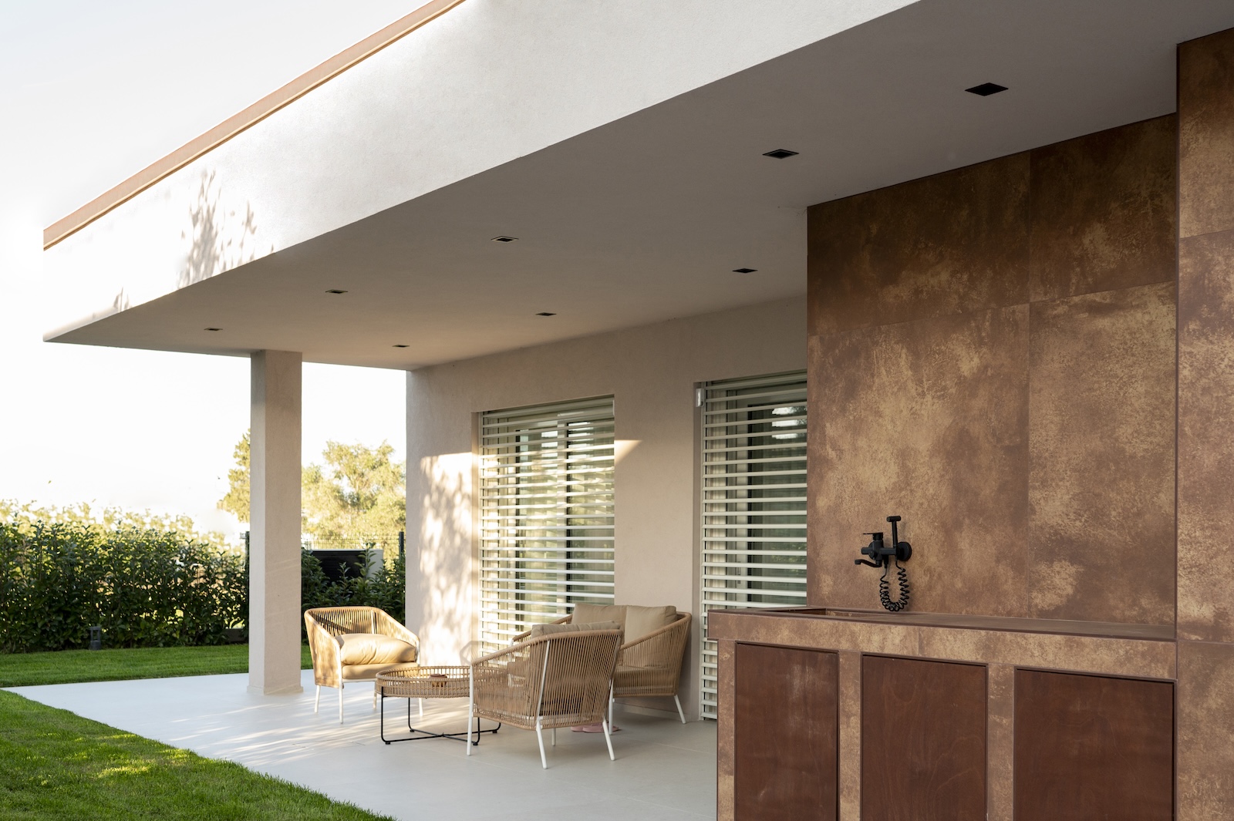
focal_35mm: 35
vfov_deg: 37.8
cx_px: 617
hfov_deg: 54.5
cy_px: 410
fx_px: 1199
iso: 800
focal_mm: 35
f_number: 4
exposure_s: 1/800
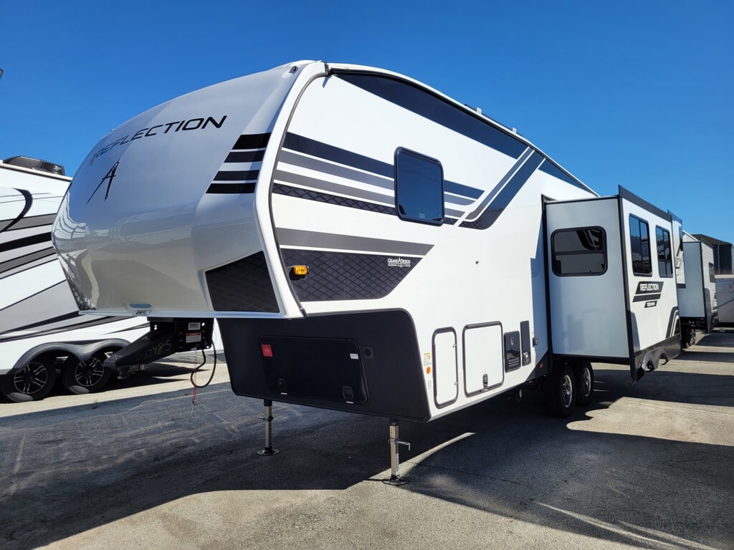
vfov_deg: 53.1
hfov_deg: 67.3
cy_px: 275
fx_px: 551
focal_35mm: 26
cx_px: 367
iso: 40
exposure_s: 1/3238
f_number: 1.8
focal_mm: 5.4
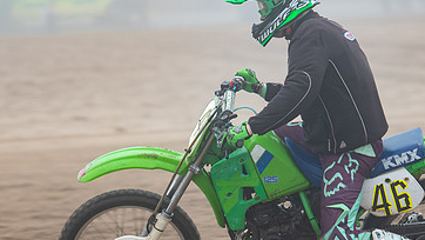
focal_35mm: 340
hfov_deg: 6.3
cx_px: 250
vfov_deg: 3.6
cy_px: 142
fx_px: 3833
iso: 200
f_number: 2.8
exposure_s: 1/400
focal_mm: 135
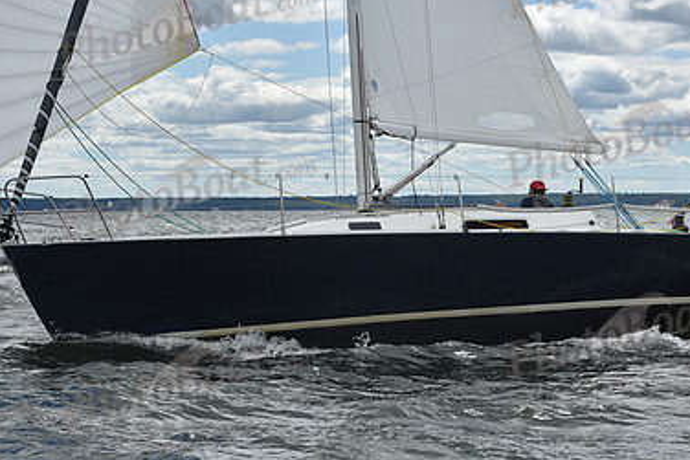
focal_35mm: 108
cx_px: 413
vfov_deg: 12.7
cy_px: 261
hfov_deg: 18.9
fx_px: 2071
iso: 250
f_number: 10
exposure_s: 1/800
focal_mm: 70
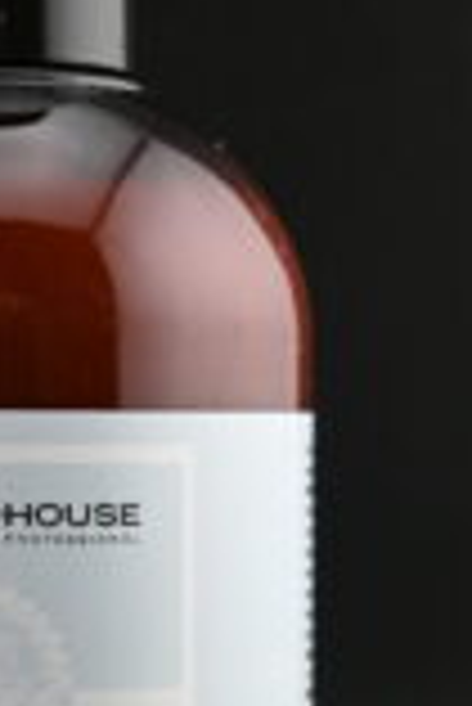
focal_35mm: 129
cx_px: -27
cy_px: 400
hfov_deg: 10.5
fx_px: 2531
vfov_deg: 15.9
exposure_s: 1/60
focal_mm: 30
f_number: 4.8
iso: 100
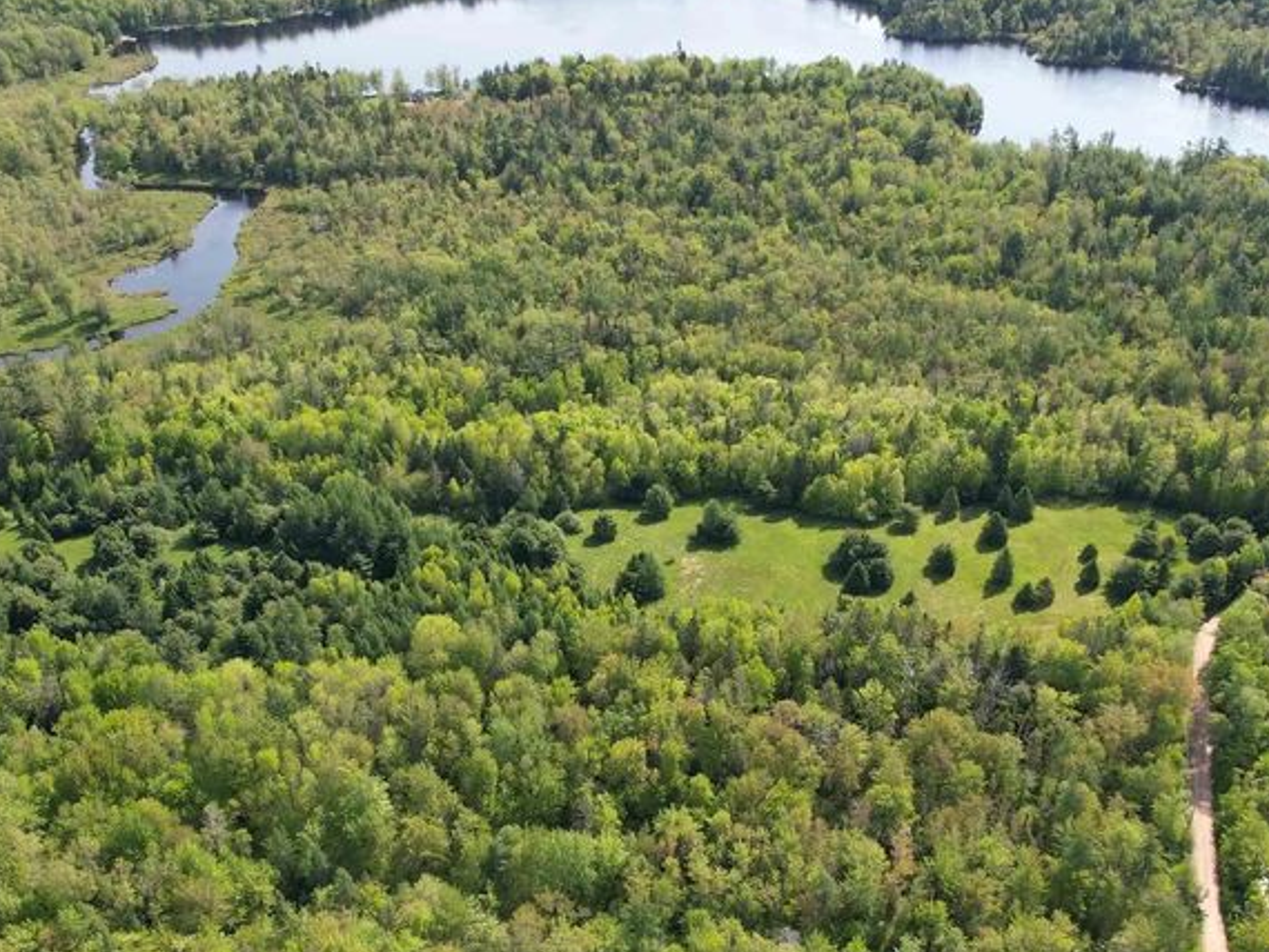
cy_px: 700
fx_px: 1394
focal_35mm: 38
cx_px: 588
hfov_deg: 48.9
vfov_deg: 37.0
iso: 100
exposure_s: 1/640
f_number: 2.8
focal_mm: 8.38
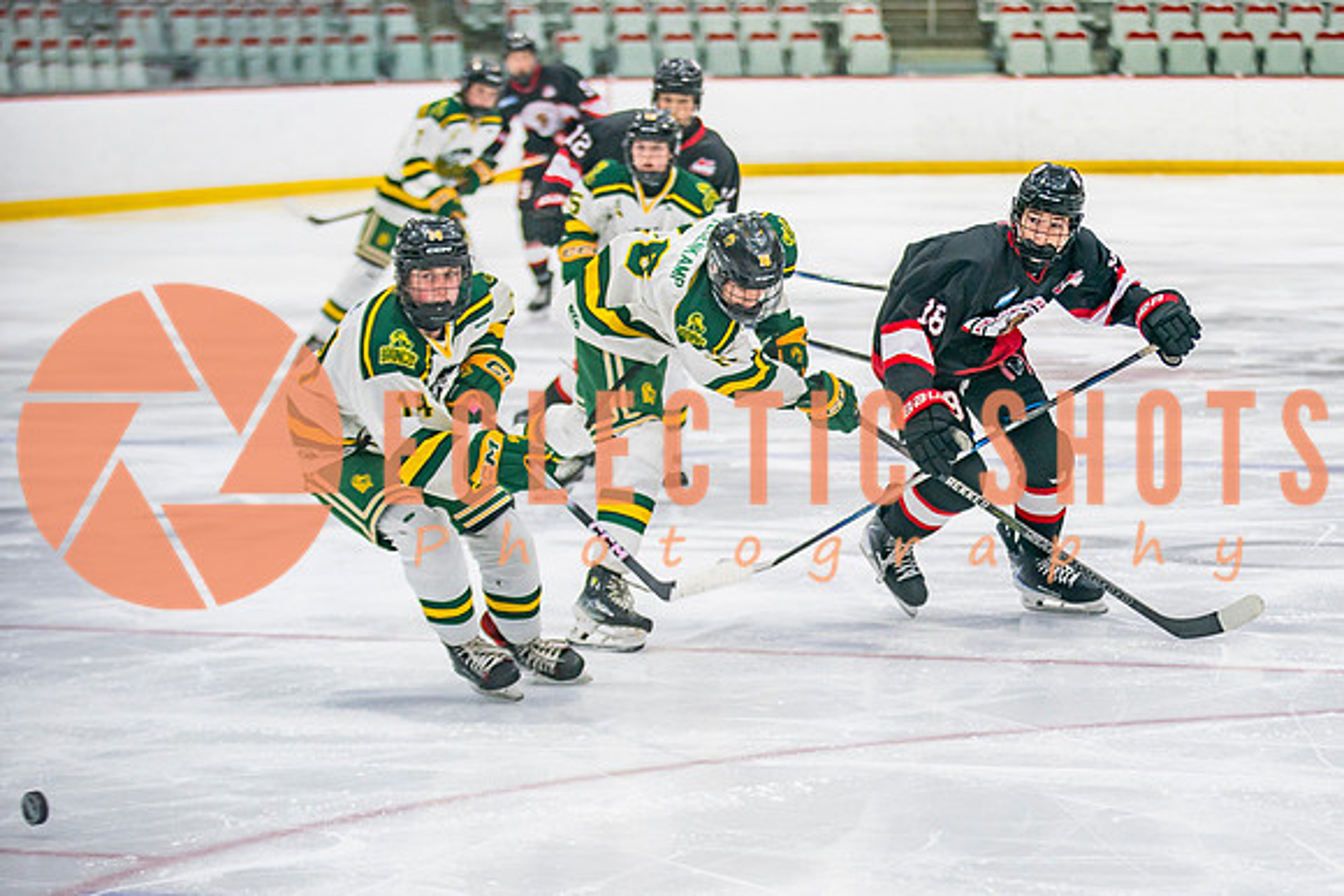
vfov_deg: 9.5
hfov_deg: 14.1
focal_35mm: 145
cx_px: 954
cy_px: 412
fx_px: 5410
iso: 1000
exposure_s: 1/640
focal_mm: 102
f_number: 2.8
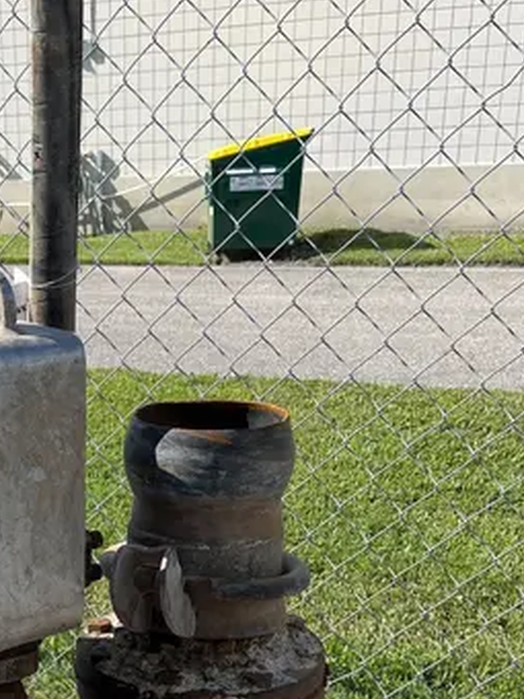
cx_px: 49
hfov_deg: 25.3
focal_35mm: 56
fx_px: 1130
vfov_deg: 32.0
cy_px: 682
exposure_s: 1/2358
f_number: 1.6
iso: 50
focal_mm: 5.1
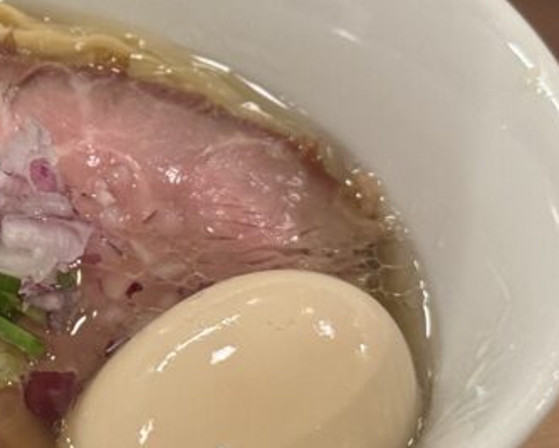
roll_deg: -2.2
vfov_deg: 10.7
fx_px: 2384
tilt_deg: -38.0
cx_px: -25
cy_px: 210
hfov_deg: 13.2
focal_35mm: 144
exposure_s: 1/60
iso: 250
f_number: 1.78
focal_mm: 6.76
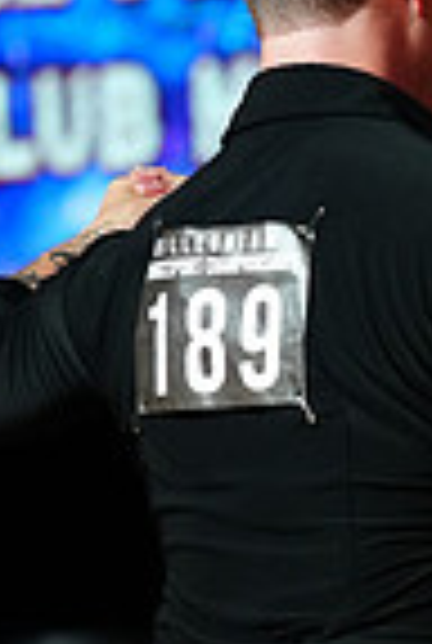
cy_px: 937
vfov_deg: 3.3
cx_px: 763
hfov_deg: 2.2
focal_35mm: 620
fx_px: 11106
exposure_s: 1/250
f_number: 4
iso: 3200
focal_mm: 153
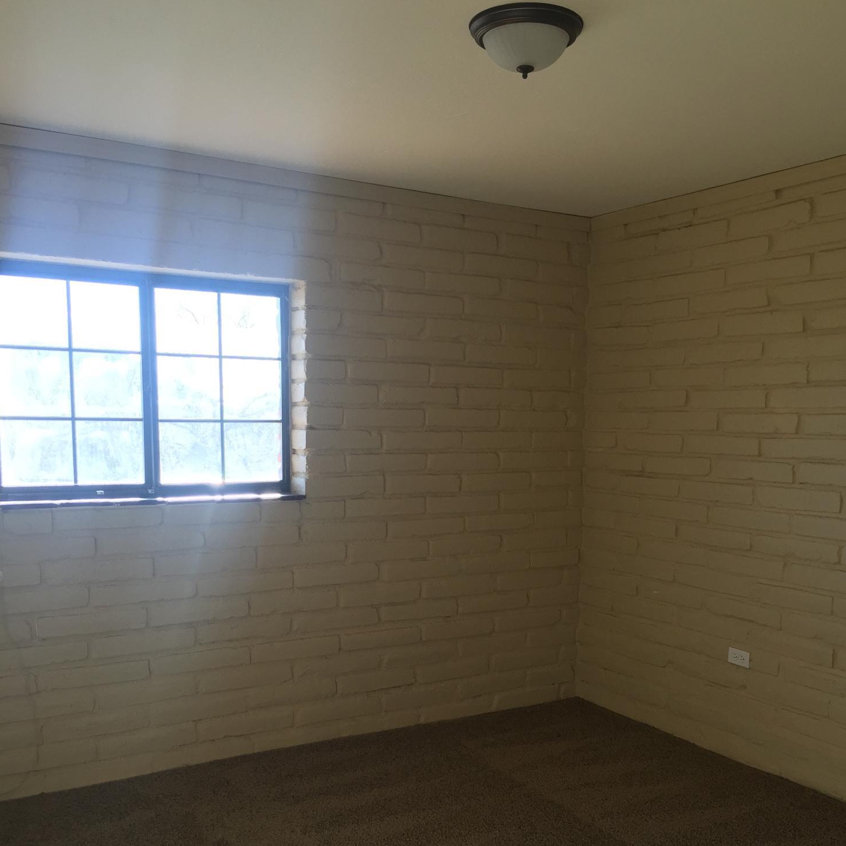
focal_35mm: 35
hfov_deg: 47.2
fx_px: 968
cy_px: 558
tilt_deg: -7.6
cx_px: 431
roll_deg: -0.8
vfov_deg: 46.5
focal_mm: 4.15
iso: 50
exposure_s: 1/120
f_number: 2.2
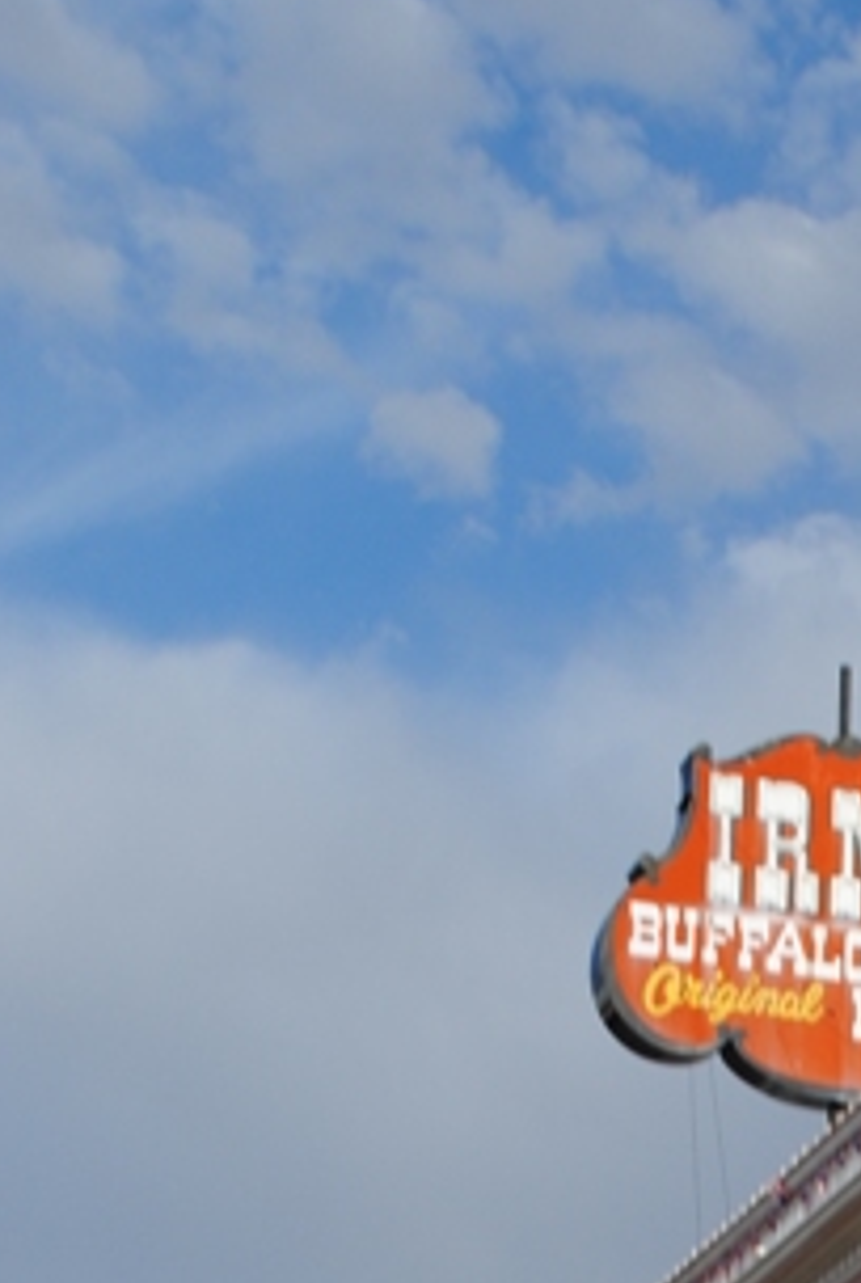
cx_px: 1123
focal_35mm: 124
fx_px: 4428
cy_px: 1849
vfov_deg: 15.4
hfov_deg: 10.8
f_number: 8
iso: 100
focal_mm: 26
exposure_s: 1/250
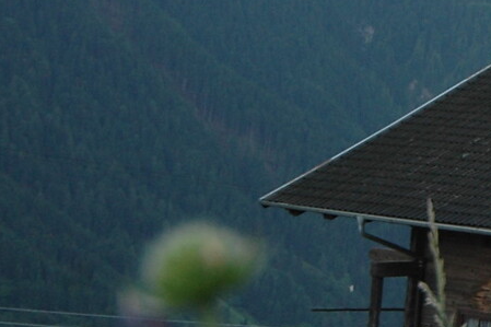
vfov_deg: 8.9
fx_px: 2100
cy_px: 180
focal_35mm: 154
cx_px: 943
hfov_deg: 12.0
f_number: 5.6
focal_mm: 24
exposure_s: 1/125
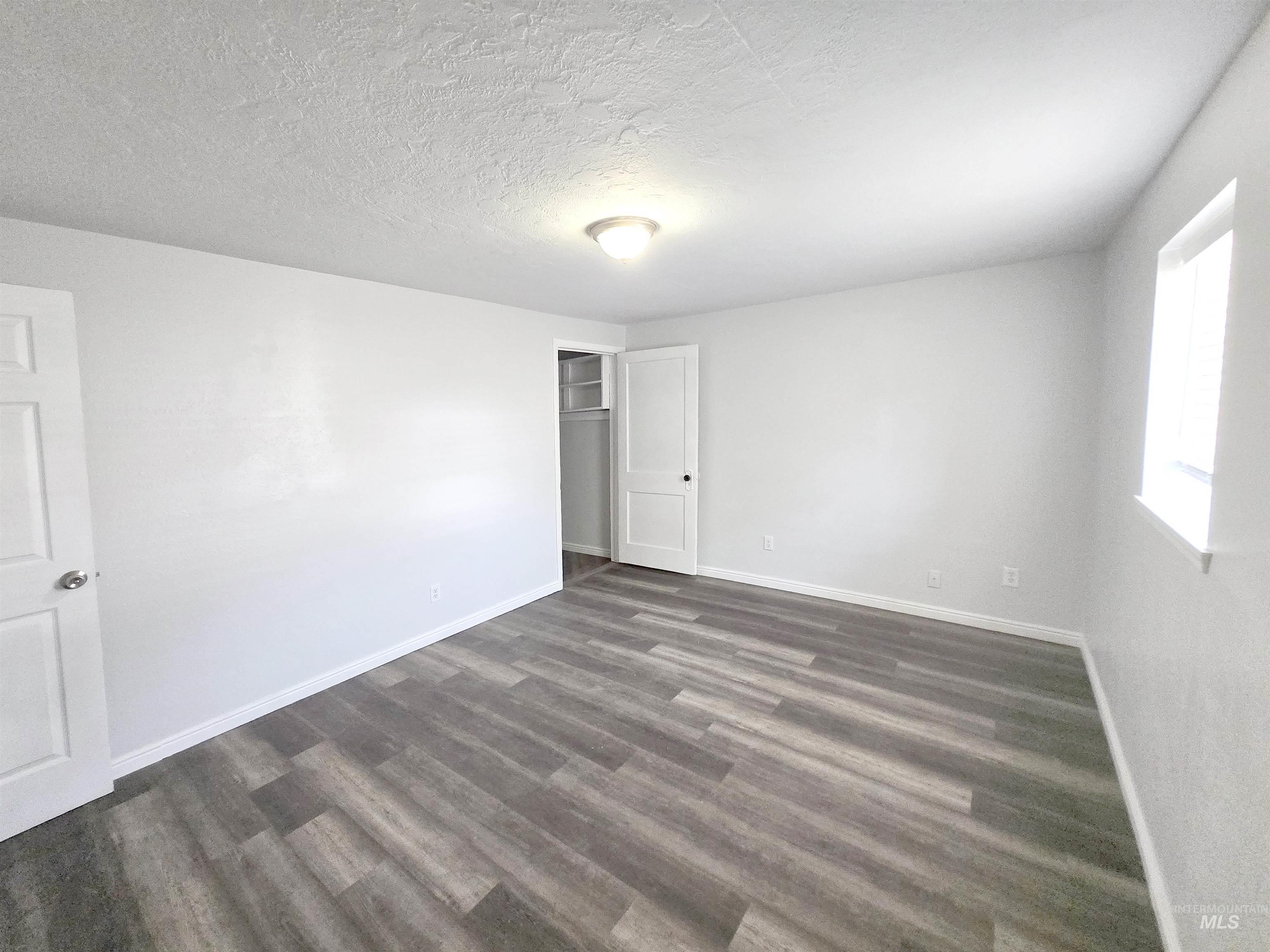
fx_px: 477
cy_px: 476
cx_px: 635
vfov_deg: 89.9
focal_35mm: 13
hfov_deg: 106.2
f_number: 2.2
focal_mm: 1.7
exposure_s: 1/60
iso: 250
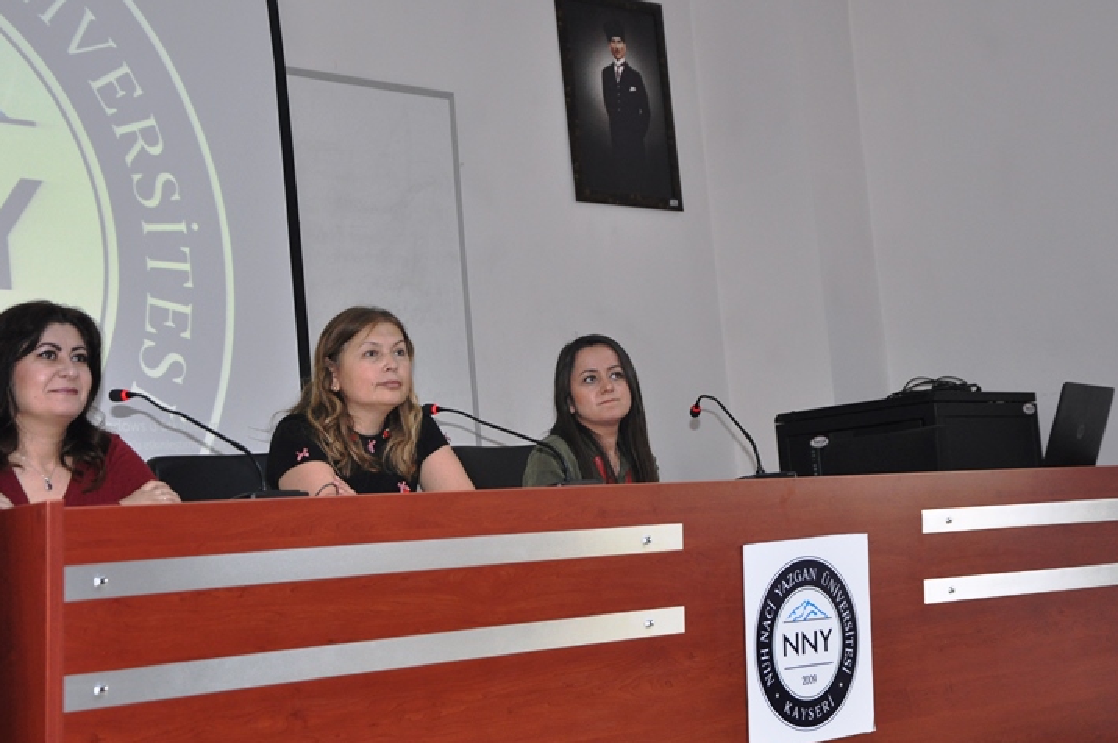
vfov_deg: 20.3
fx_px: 2079
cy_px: 374
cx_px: 540
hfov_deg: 30.1
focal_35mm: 67
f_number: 4.5
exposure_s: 1/60
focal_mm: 40
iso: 800
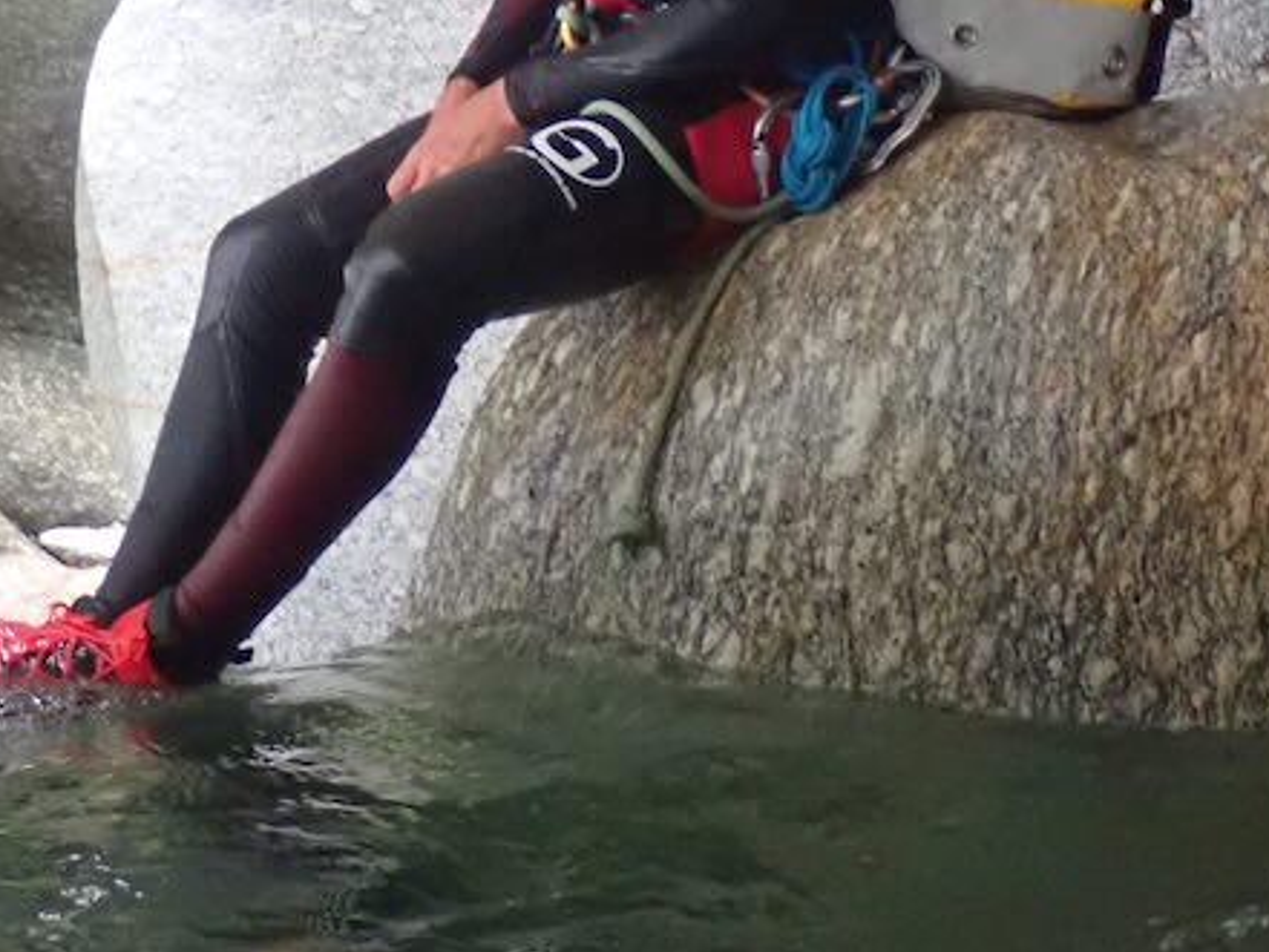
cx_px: 308
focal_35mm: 111
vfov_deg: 13.1
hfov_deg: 17.6
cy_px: -32
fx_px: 4070
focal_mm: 8.99
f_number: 3.2
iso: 1600
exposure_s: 1/80
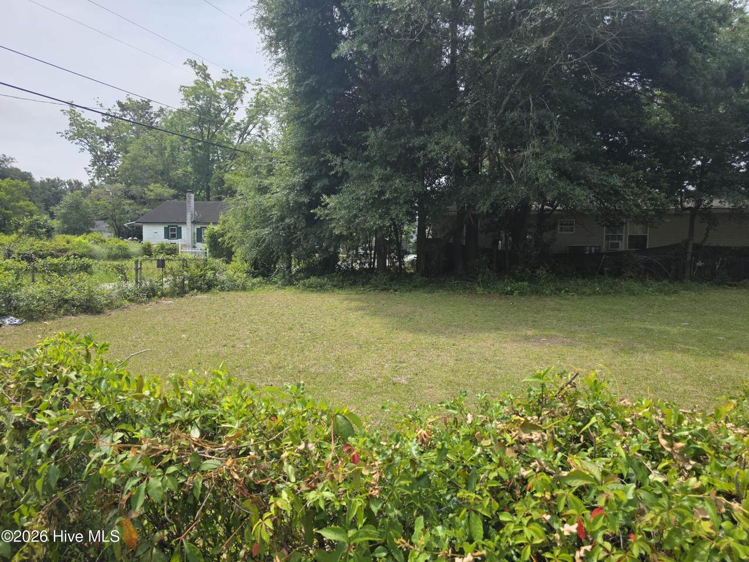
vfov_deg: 58.9
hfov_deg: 73.9
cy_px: 281
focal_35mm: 23
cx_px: 374
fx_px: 498
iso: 80
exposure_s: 1/4057
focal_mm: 6.3
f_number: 1.7
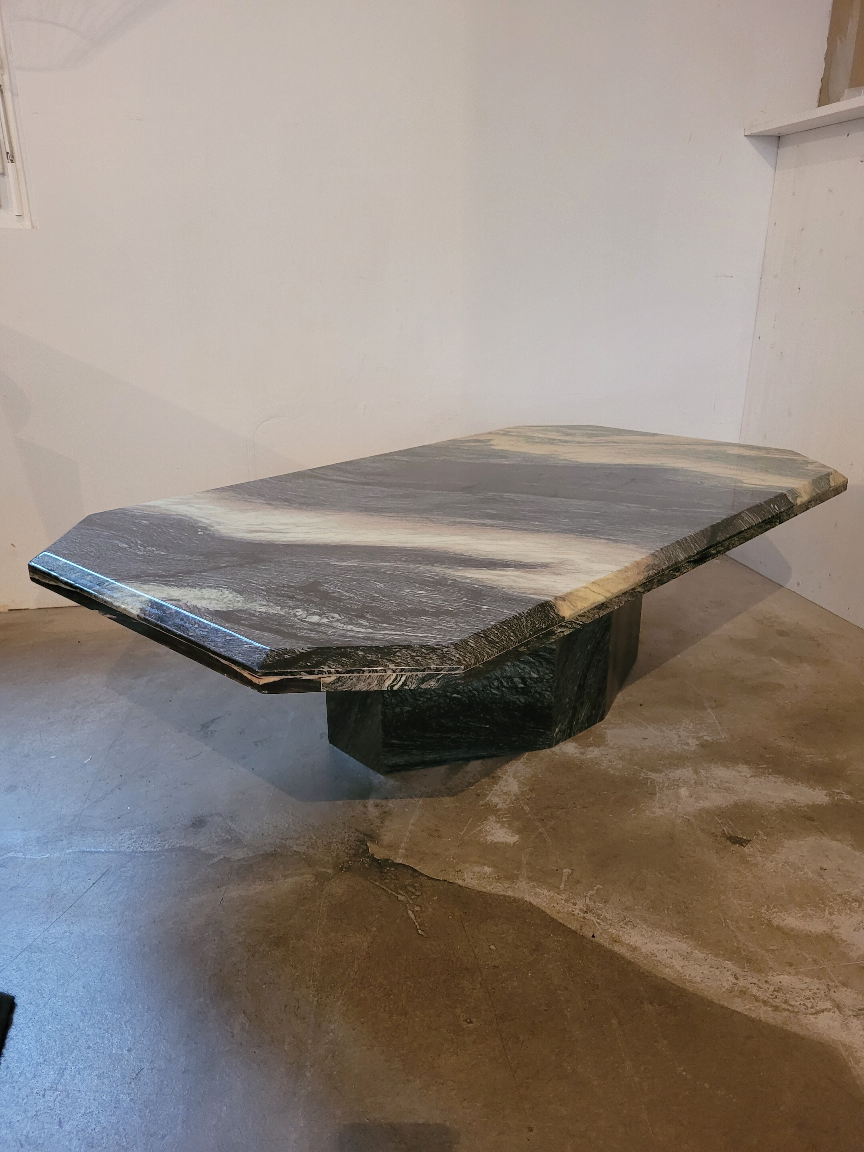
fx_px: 865
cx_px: 432
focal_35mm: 26
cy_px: 576
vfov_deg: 67.3
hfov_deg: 53.1
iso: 640
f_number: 1.8
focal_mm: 5.4
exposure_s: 1/33
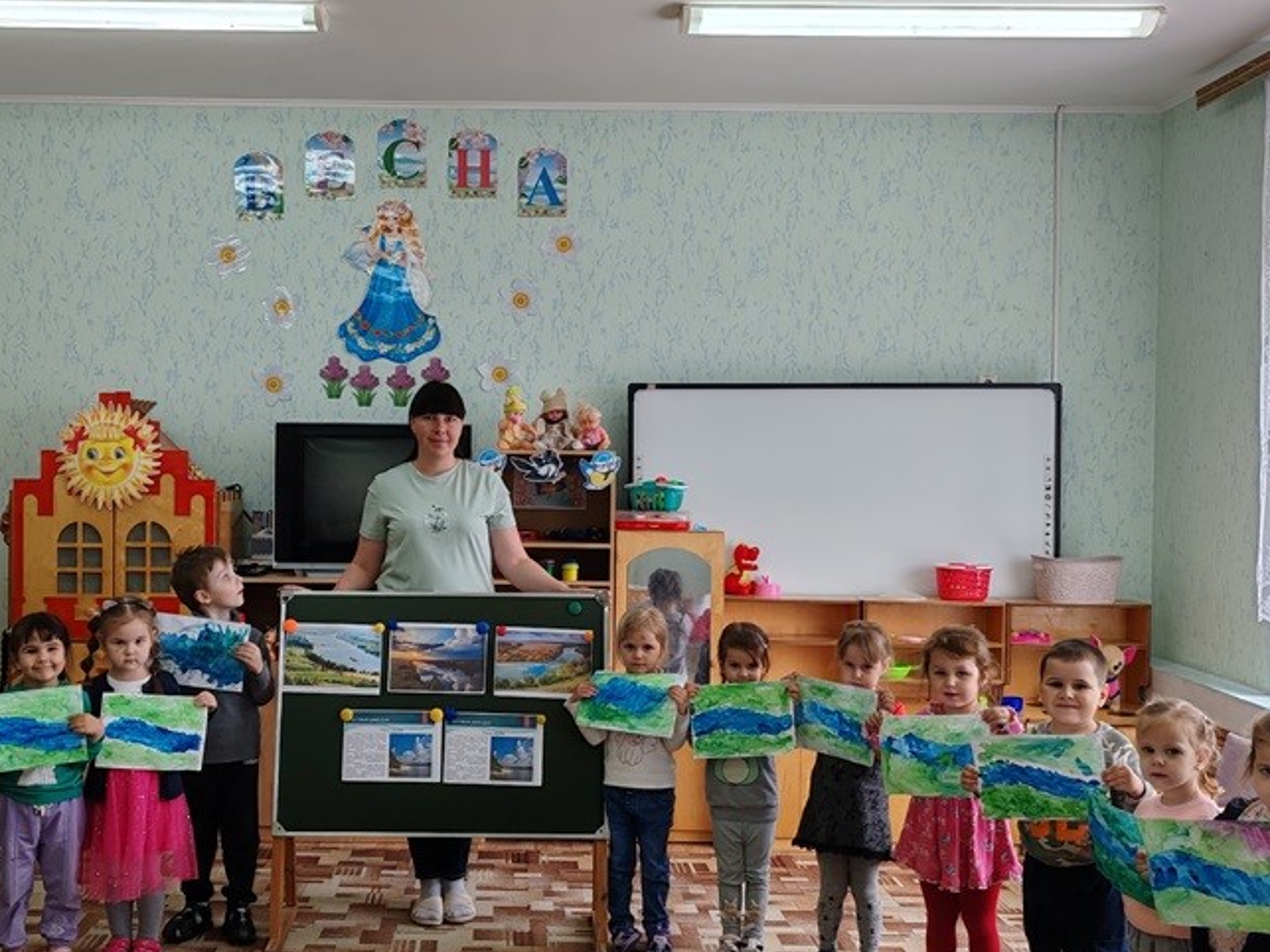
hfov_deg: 43.7
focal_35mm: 43
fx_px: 1577
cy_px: 488
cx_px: 521
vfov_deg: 33.6
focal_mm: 6.12
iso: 64
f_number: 1.9
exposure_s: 1/100
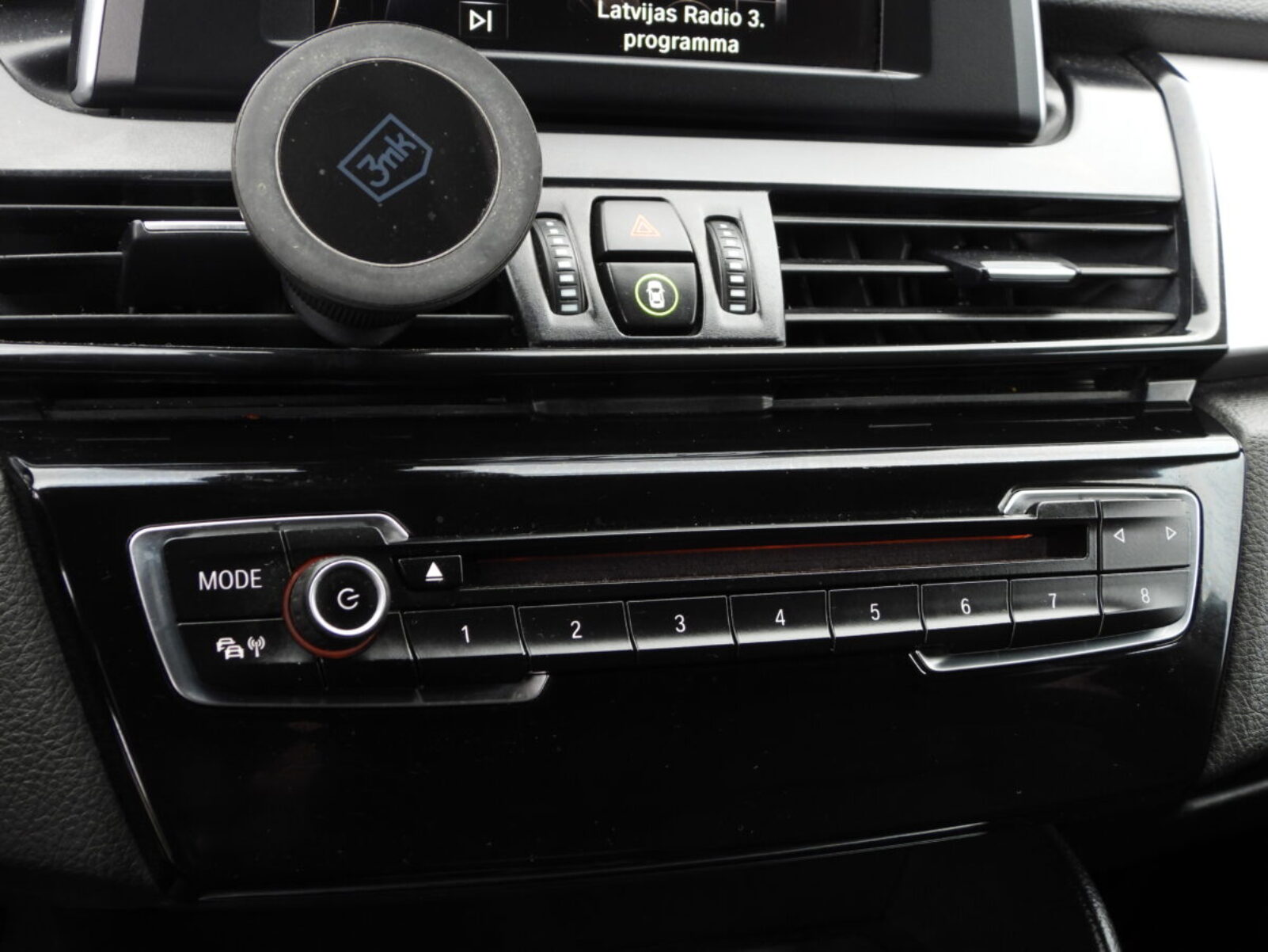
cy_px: 476
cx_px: 634
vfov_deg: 30.9
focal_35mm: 47
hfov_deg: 40.4
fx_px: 1722
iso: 160
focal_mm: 8.5
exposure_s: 1/30
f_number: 3.2
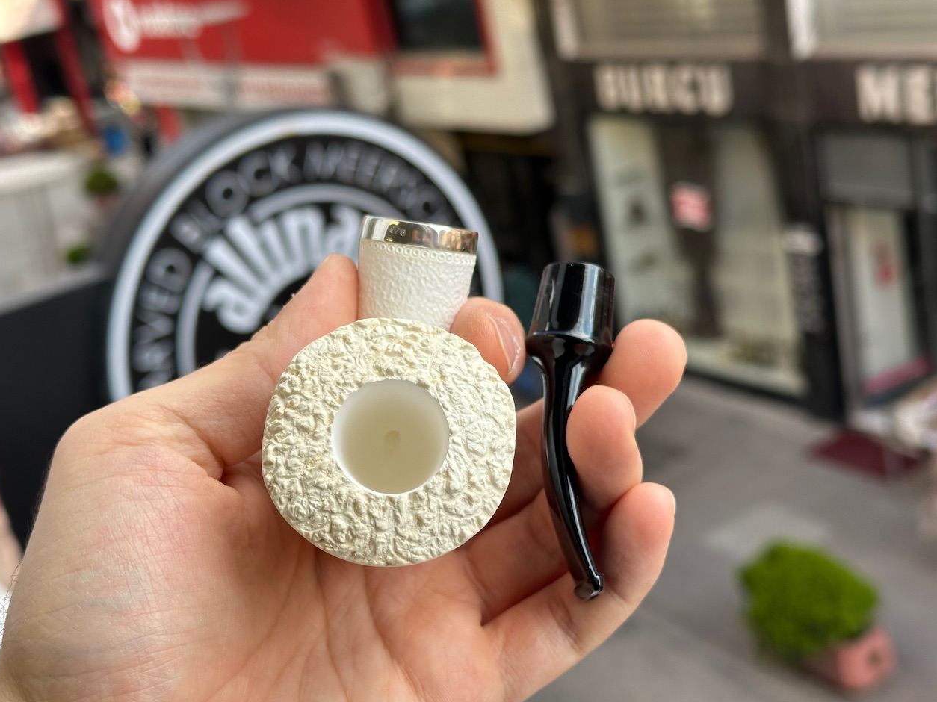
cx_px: 460
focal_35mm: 49
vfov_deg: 29.7
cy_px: 356
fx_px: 1326
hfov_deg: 38.9
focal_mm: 6.86
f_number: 1.78
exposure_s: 1/587
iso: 64
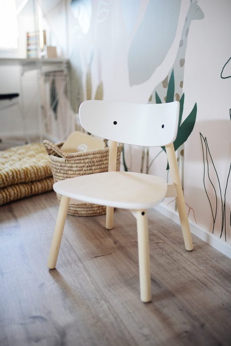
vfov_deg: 54.4
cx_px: 116
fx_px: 337
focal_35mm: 35
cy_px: 173
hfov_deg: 37.9
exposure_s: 1/250
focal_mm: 35
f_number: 1.4
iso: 200
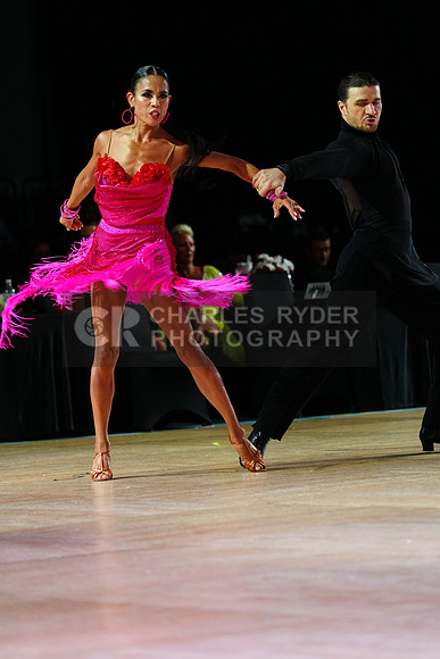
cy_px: 330
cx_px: 220
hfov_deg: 8.1
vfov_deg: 12.2
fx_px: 3096
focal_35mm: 169
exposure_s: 1/320
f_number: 4
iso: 2500
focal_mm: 169
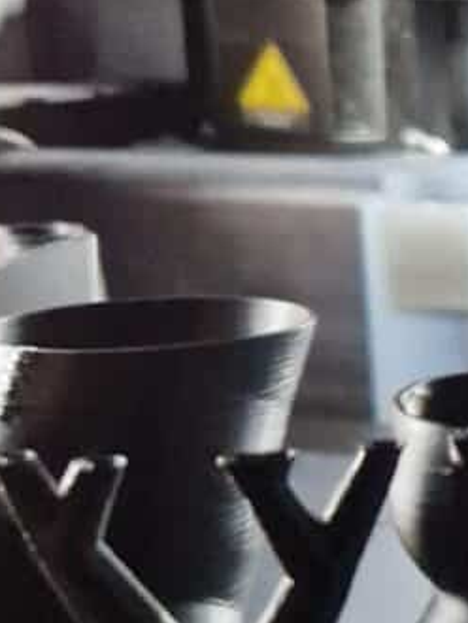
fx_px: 1926
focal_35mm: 107
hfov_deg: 12.3
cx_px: 913
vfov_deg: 18.1
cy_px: 536
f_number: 1.8
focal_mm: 5.4
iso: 800
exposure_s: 1/100
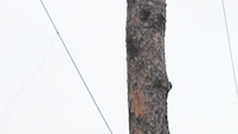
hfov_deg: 8.1
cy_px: 242
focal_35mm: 260
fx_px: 1641
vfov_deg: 4.6
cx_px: 371
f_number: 4
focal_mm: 35
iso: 100
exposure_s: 1/125
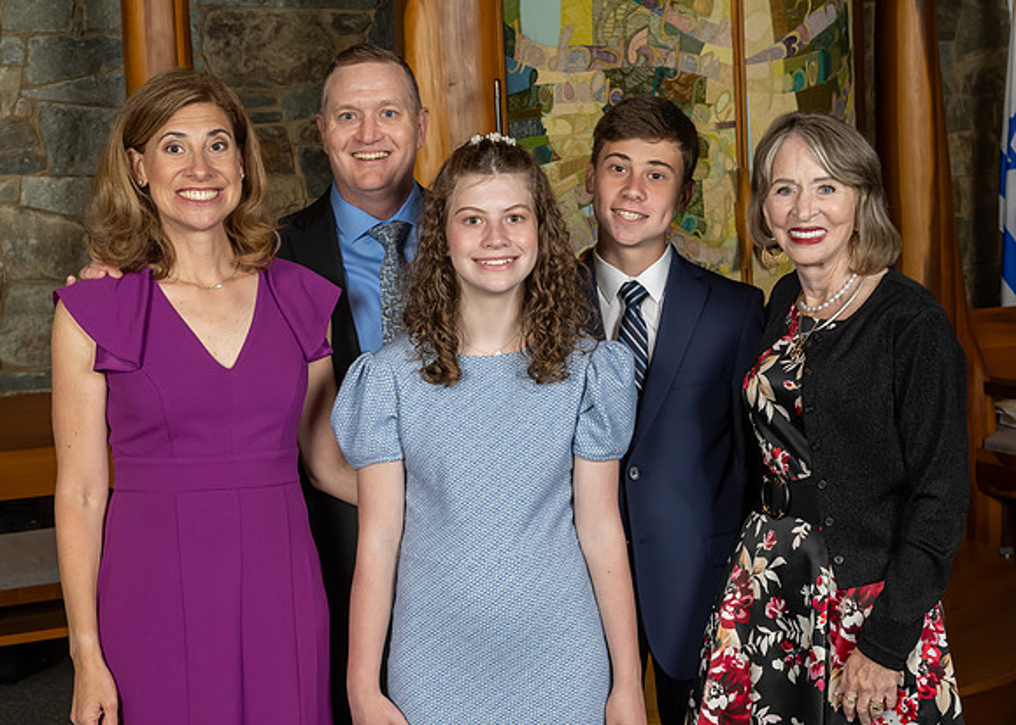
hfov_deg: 31.1
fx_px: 1823
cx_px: 478
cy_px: 342
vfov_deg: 22.5
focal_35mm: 63
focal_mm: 38
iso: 640
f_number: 8
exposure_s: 1/200
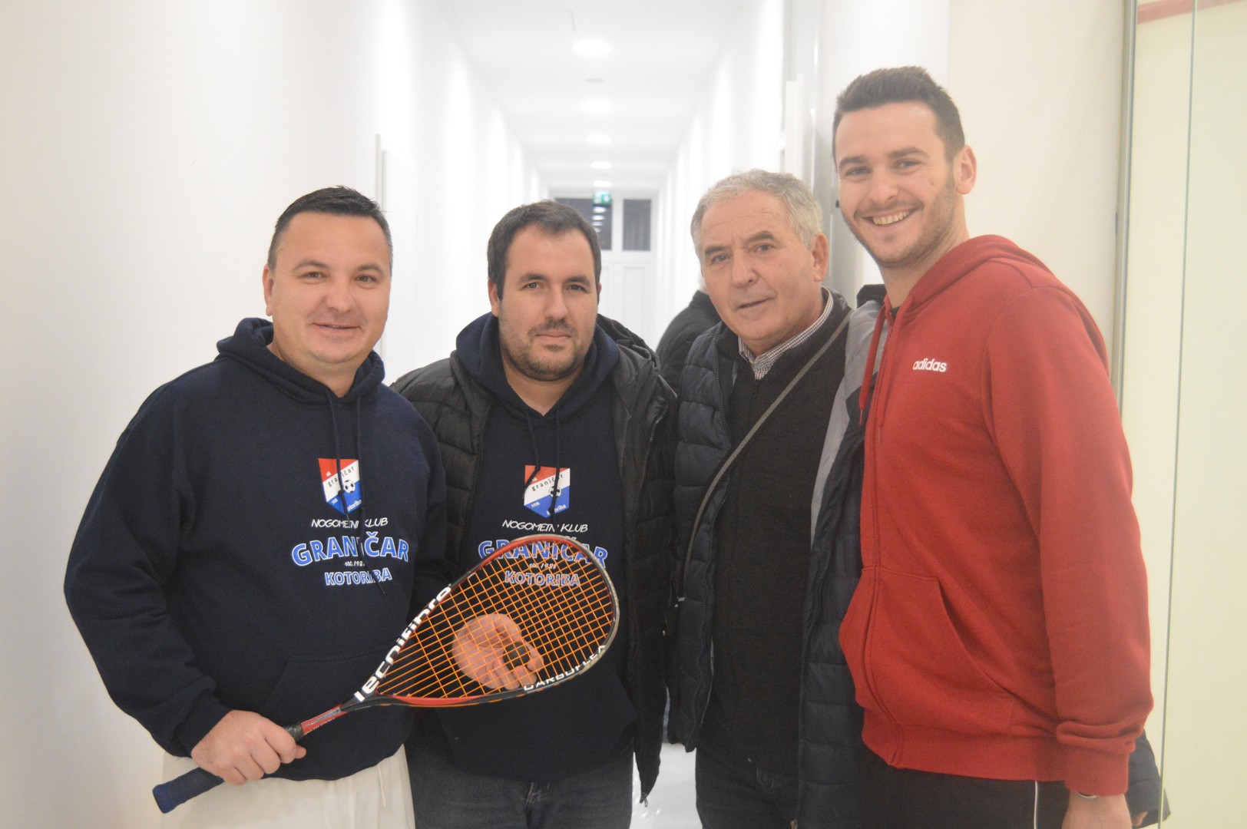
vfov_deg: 29.8
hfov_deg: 43.6
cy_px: 414
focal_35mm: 45
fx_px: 1557
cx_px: 624
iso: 3200
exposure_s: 1/320
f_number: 4.2
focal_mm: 30
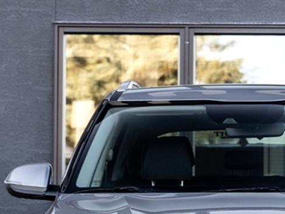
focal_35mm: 226
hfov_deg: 8.7
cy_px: 134
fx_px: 1860
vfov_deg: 6.6
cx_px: 255
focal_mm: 50
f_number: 4
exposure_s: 1/125
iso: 160
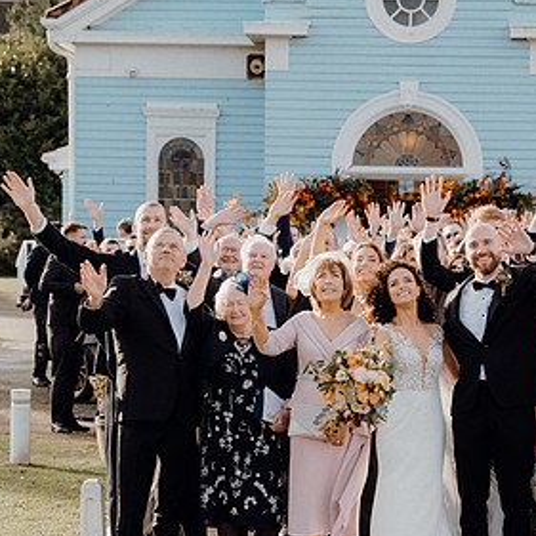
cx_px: 370
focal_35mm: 107
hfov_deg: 16.2
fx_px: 1874
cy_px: 356
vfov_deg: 16.2
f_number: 3.5
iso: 125
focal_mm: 61
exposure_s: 1/500
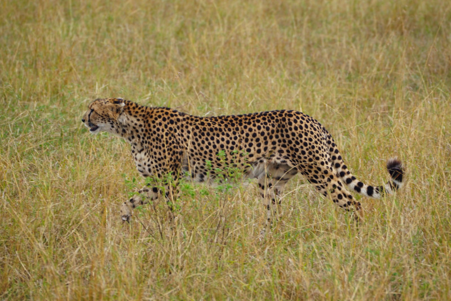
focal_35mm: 300
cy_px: 150
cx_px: 226
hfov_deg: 6.9
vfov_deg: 4.6
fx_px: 3757
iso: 100
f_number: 5.6
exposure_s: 1/320
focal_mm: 200
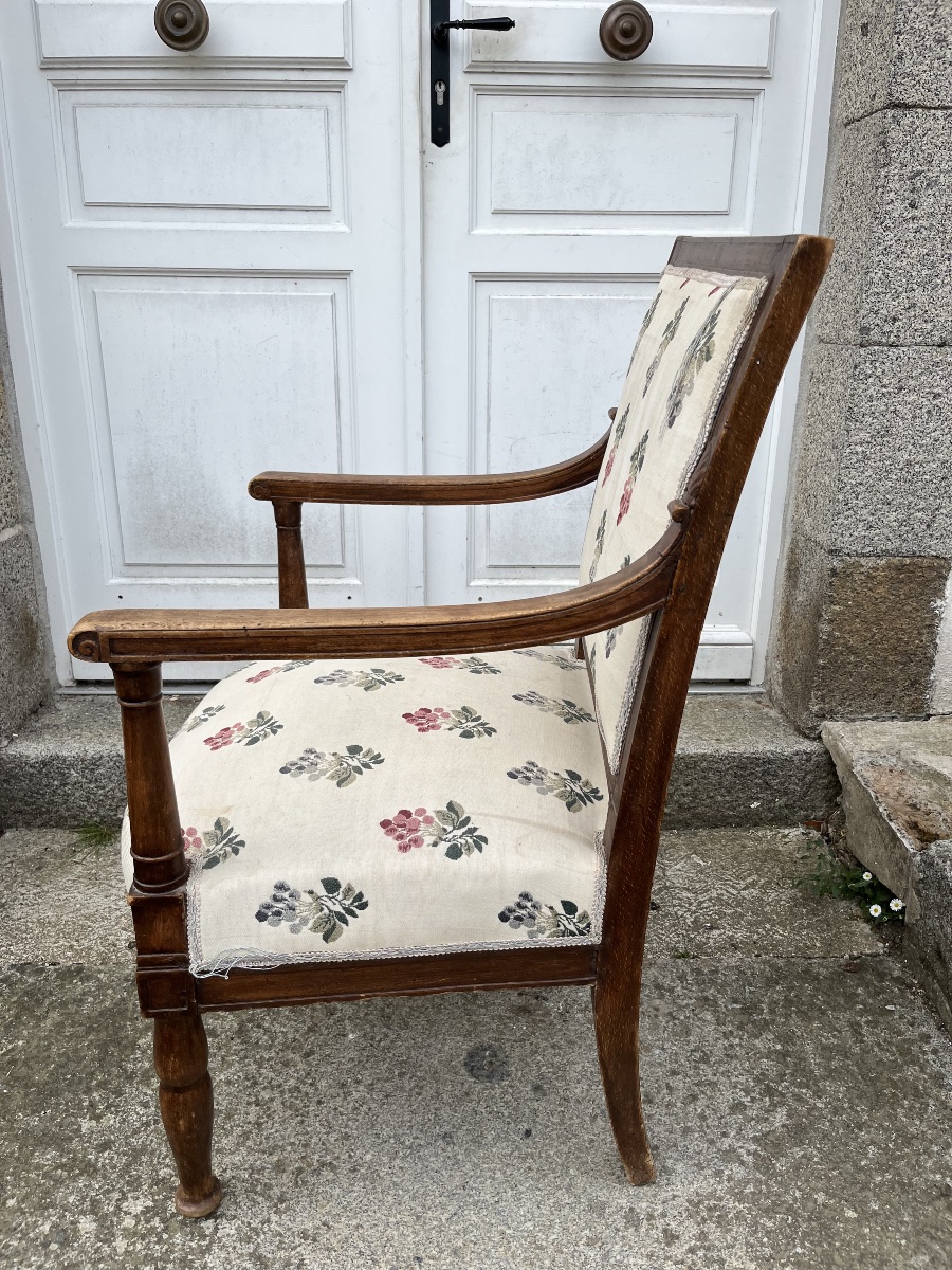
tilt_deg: -18.4
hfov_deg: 53.1
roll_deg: +1.7
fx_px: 953
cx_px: 476
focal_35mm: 26
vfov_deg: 67.3
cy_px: 635
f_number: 1.6
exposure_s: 1/1923
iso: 50
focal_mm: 5.1
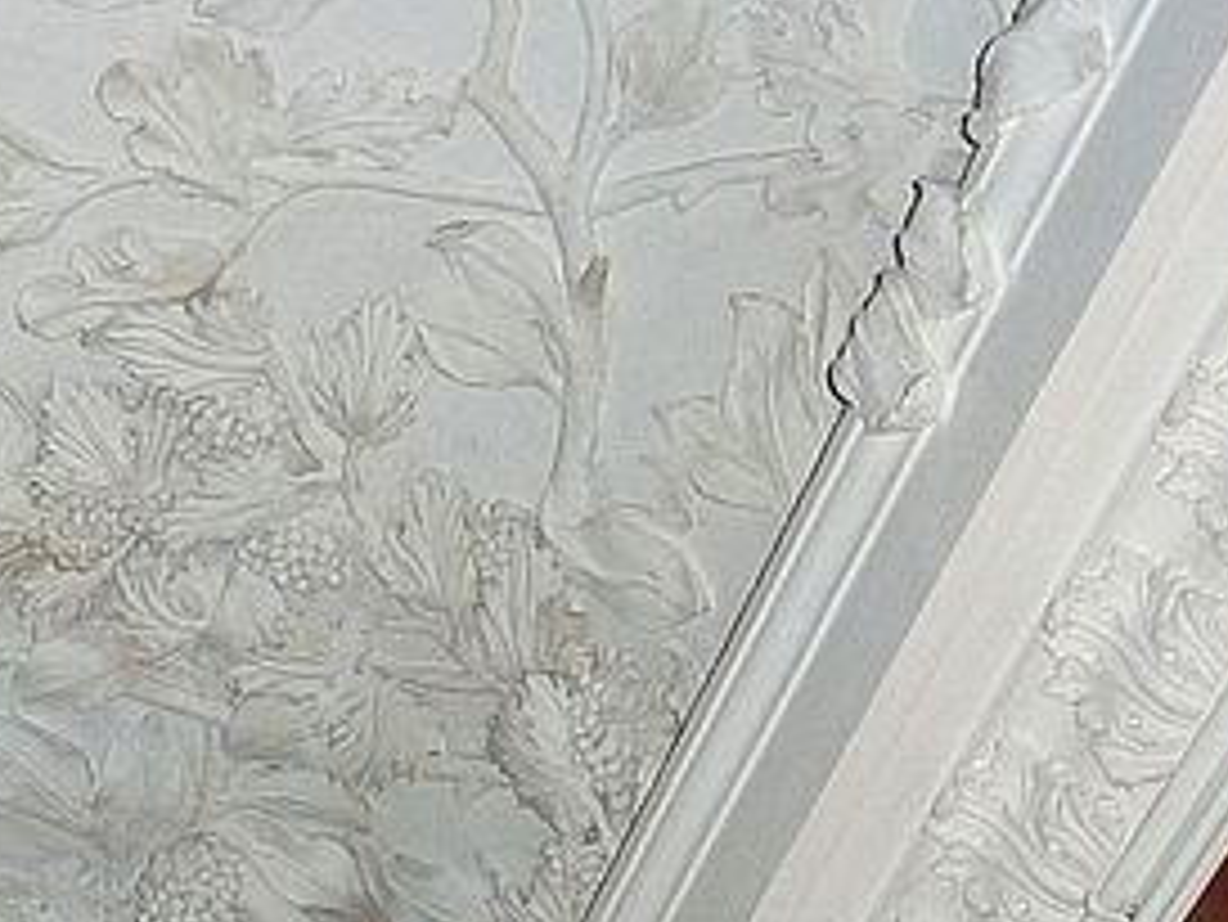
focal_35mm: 96
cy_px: 1039
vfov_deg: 15.0
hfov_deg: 20.0
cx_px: 72
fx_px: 3407
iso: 400
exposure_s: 1/30
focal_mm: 4.7
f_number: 3.4
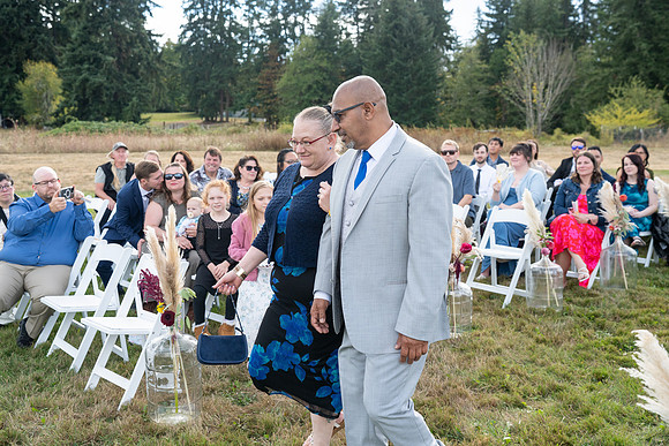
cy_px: 223
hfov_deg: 48.4
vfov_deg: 33.4
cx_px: 334
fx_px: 743
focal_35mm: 40
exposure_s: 1/1000
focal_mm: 40
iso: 400
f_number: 4.5
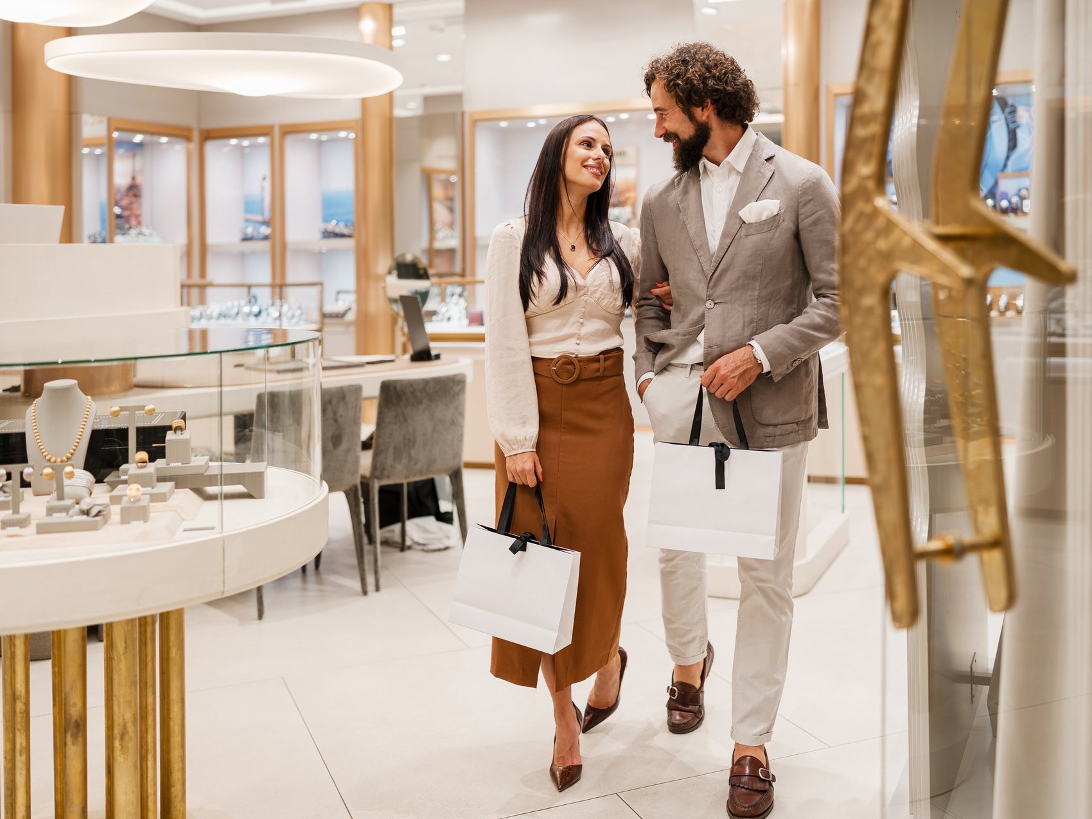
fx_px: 1199
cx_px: 591
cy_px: 410
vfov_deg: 37.7
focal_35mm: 38
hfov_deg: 48.9
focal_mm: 35
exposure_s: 1/250
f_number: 1.8
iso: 100
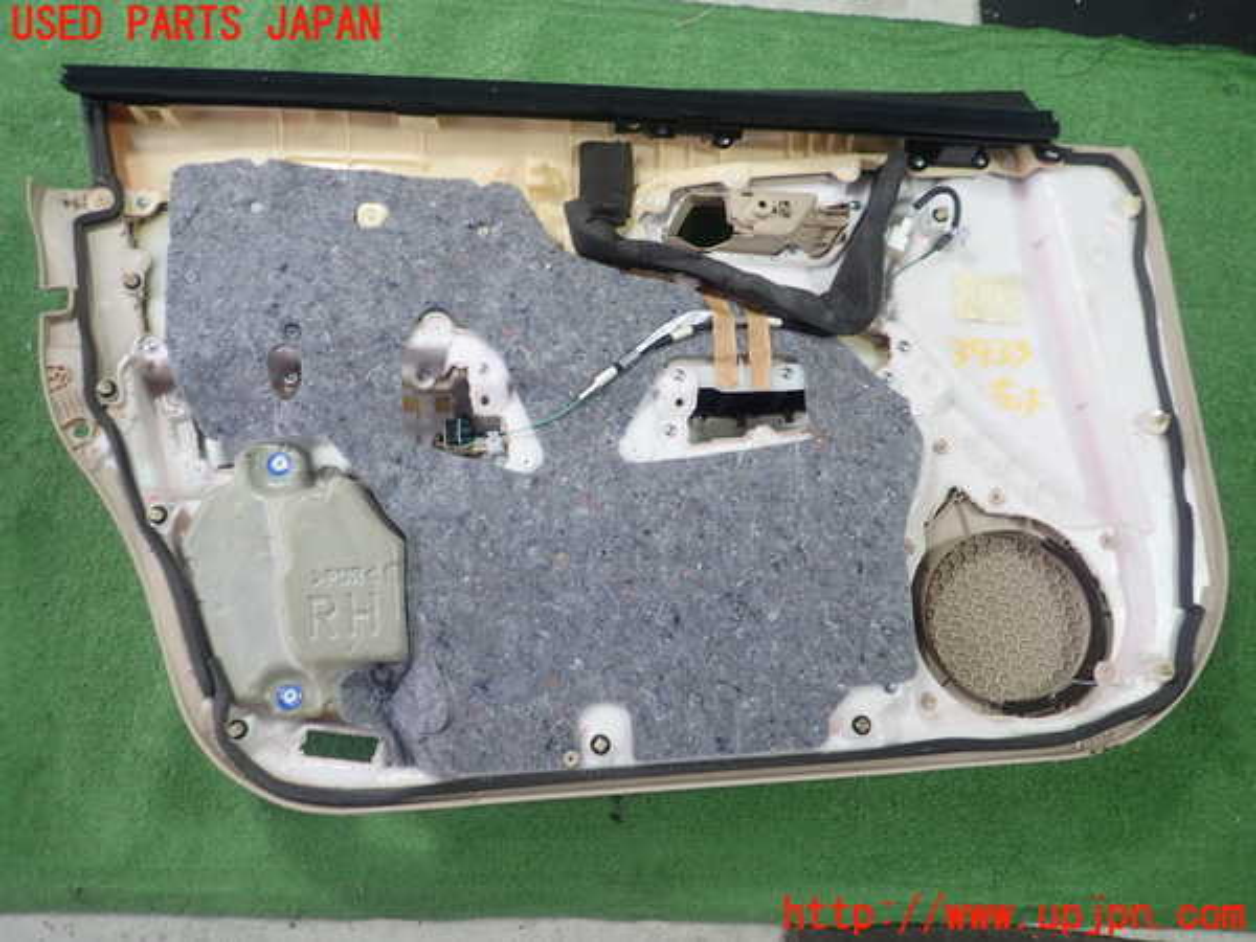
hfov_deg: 69.4
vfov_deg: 54.9
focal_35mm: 25
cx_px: 628
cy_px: 471
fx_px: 907
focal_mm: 4.5
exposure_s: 1/60
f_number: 2
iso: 160
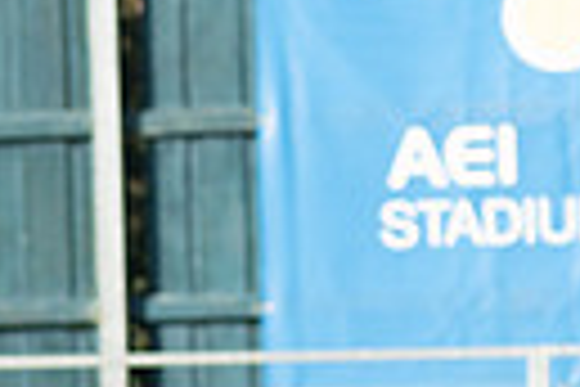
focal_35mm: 2028
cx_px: 1182
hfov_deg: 1.0
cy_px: 7
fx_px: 32671
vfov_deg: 0.7
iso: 250
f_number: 4.5
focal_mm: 300
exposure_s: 1/1600
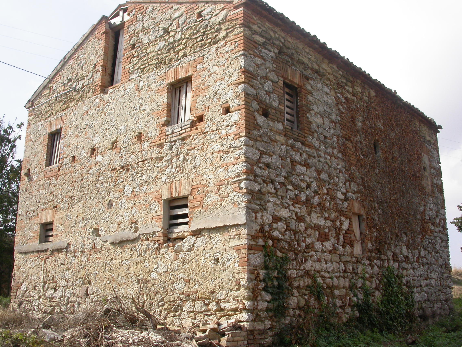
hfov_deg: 49.0
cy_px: 174
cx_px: 231
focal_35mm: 38
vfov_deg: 37.7
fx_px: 507
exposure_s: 1/217
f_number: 7.5
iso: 100
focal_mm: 7.85
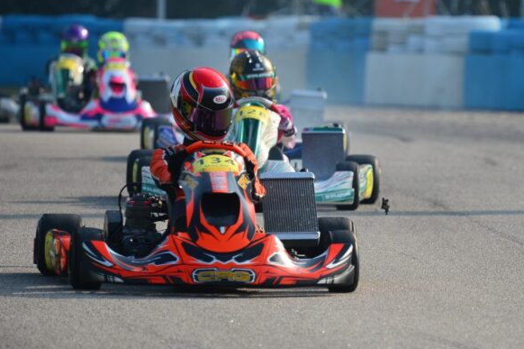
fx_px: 7679
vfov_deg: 2.6
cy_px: 136
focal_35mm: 528
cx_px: 400
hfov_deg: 3.9
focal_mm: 300
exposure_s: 1/500
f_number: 5
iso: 100
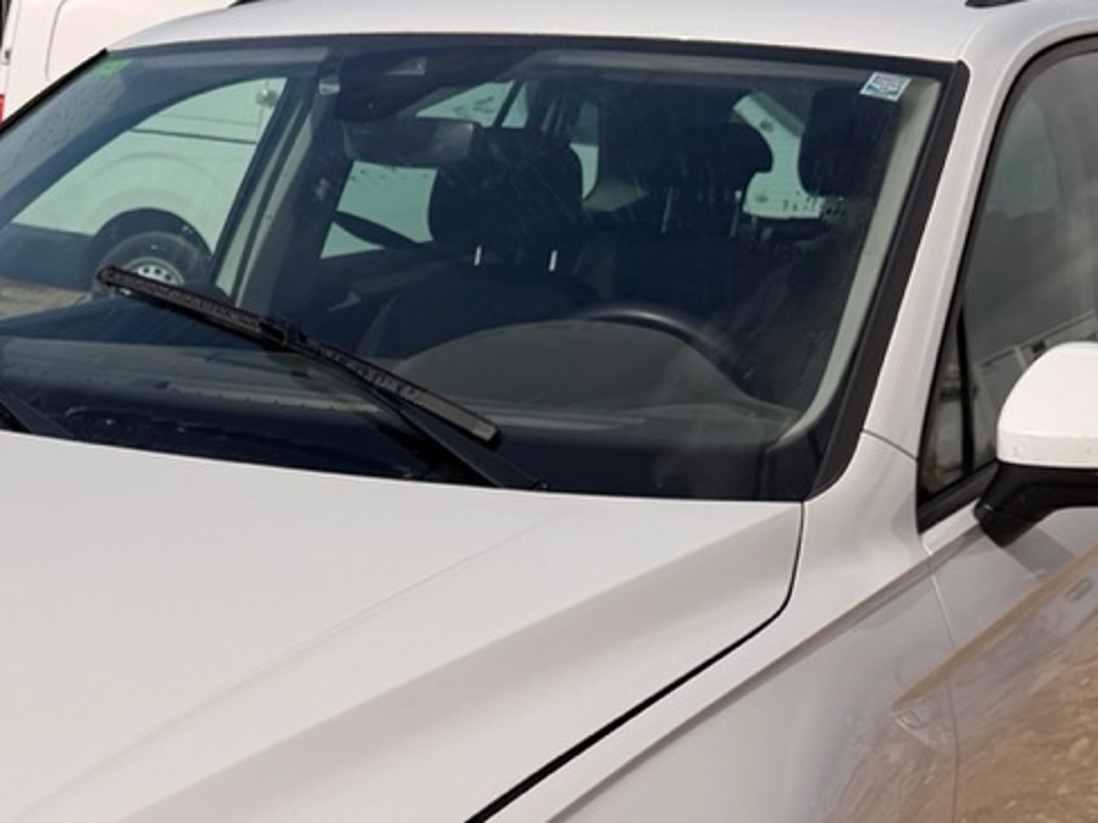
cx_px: 148
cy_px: 852
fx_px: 1998
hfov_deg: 29.7
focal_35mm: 63
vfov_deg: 22.3
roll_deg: -2.4
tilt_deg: -20.1
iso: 80
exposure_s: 1/10309
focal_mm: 6.76
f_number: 1.78
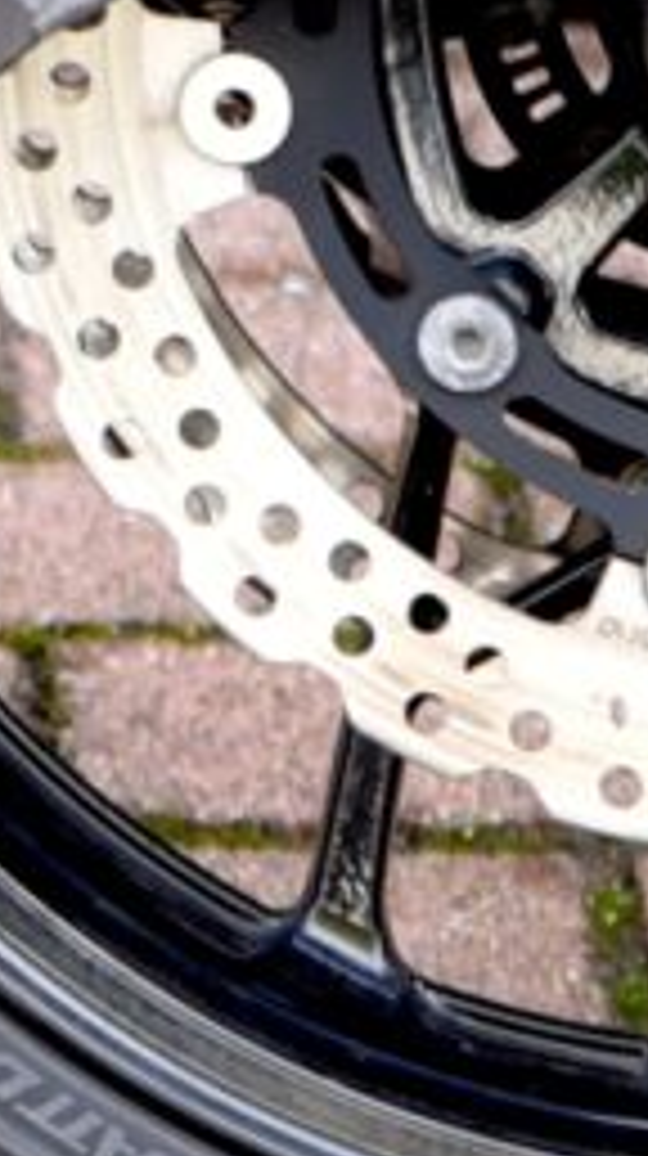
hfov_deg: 2.0
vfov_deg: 3.6
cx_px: -2912
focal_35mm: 585
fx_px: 17923
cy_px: -1527
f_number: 3.2
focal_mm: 56
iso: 100
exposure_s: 1/60
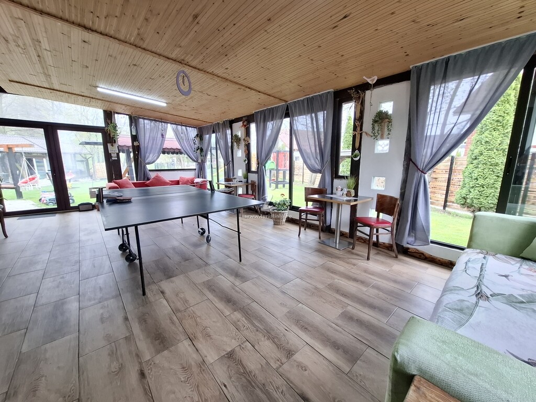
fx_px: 201
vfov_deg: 89.9
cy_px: 201
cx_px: 268
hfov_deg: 106.2
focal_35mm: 13
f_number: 2.2
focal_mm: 1.74
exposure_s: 1/50
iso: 80
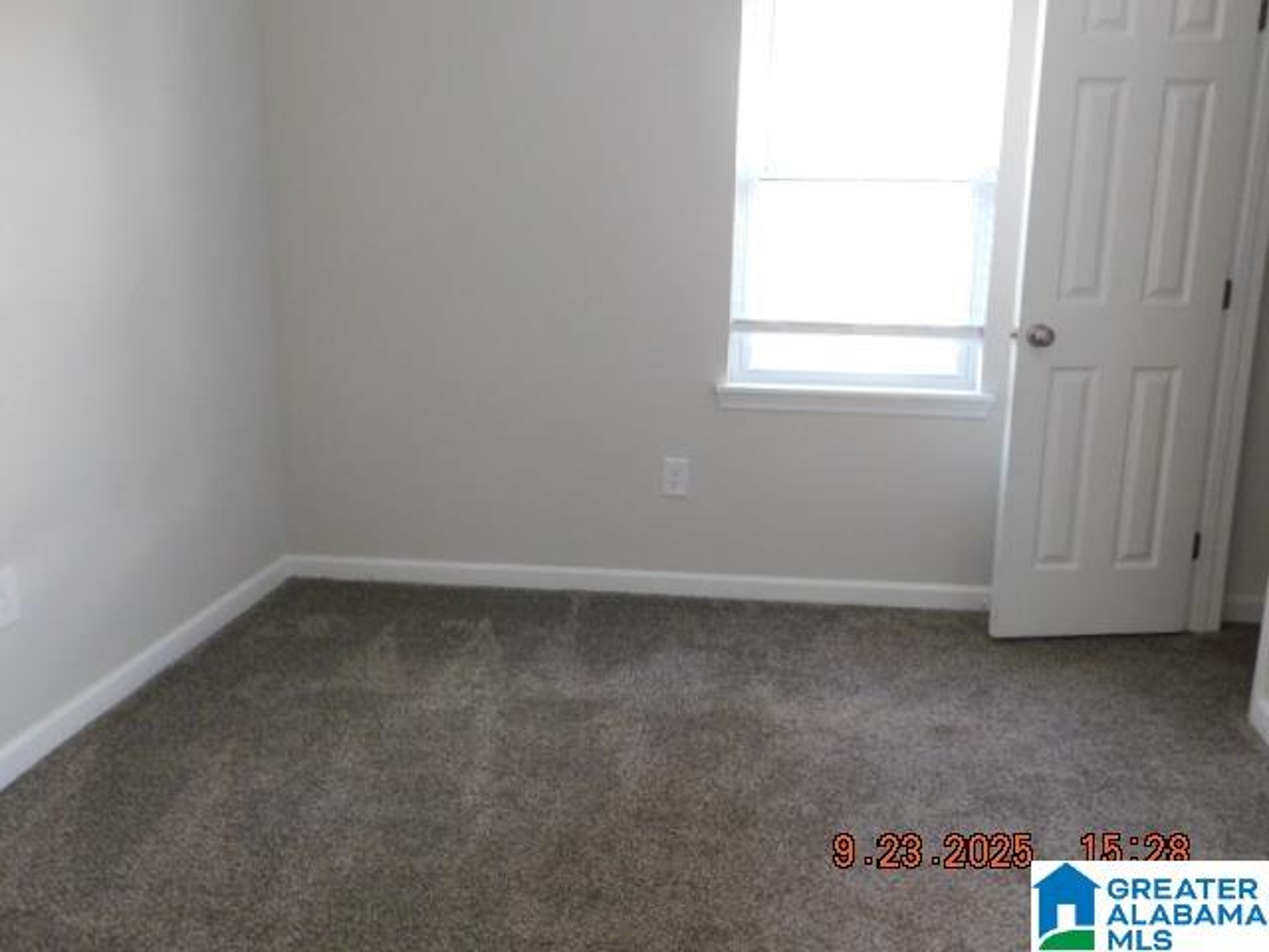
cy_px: 476
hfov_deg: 60.0
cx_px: 634
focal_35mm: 30
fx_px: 1100
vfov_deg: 46.8
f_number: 3.2
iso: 400
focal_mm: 5.3
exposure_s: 1/13
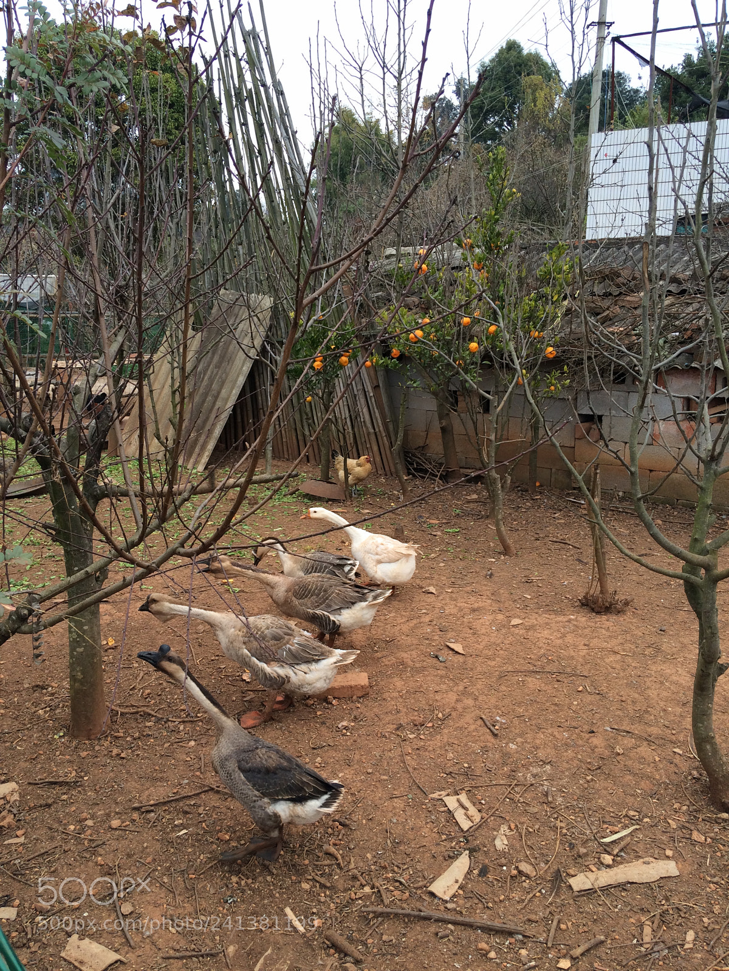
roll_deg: +0.3
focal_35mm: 29
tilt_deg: -13.7
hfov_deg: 48.2
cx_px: 364
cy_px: 486
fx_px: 814
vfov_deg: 61.7
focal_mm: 4.15
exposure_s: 1/193
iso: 32
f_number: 2.2
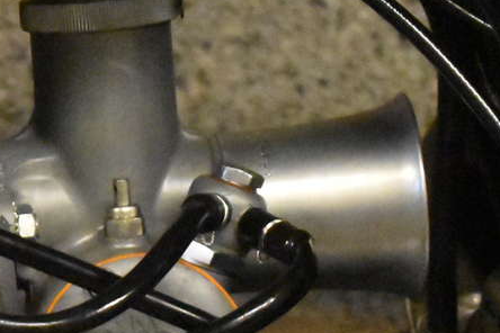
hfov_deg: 5.5
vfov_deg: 3.7
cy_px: 197
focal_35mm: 371
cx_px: -261
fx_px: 5156
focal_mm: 55
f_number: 5.6
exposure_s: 1/60
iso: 12800
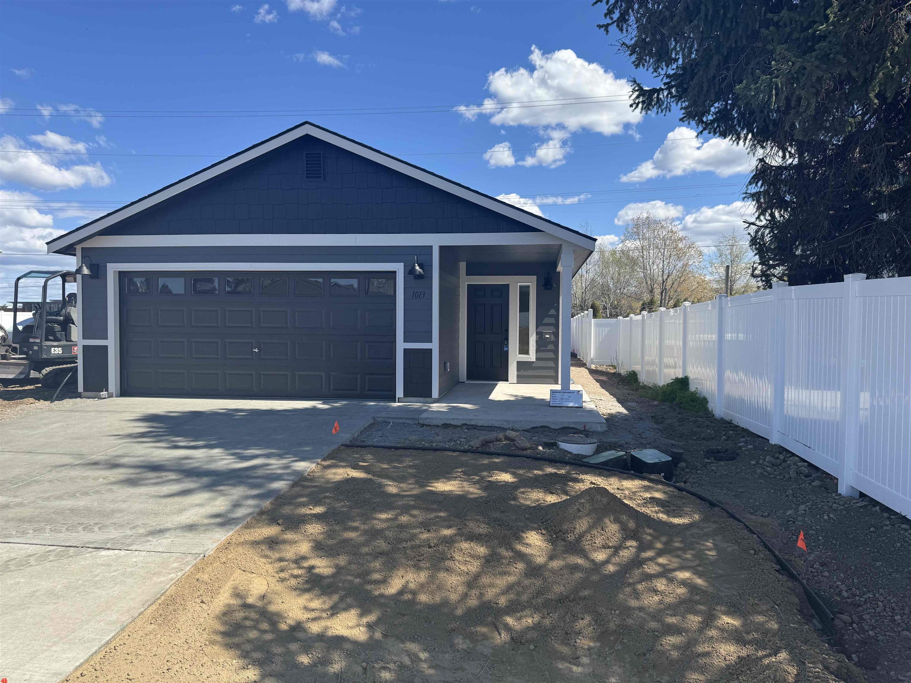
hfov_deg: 71.6
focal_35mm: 24
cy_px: 342
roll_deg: +1.5
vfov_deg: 56.8
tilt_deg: -1.1
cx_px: 456
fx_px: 632
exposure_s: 1/3096
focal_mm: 6.76
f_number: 1.78
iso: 80
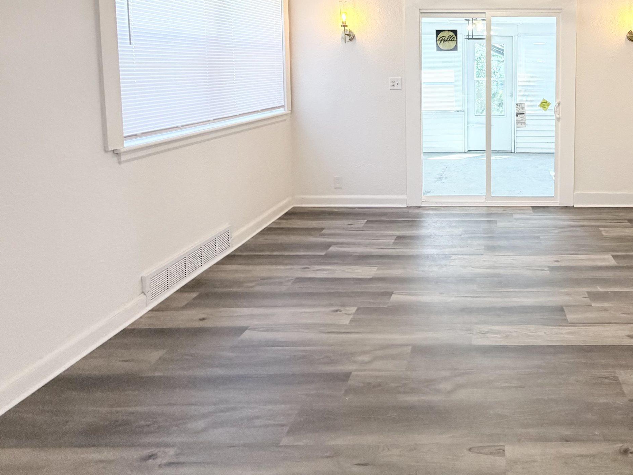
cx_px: 496
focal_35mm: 23
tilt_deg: -2.7
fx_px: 421
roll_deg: +1.0
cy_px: 96
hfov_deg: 67.8
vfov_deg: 54.8
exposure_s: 1/120
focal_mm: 2.22
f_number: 2.2
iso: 250
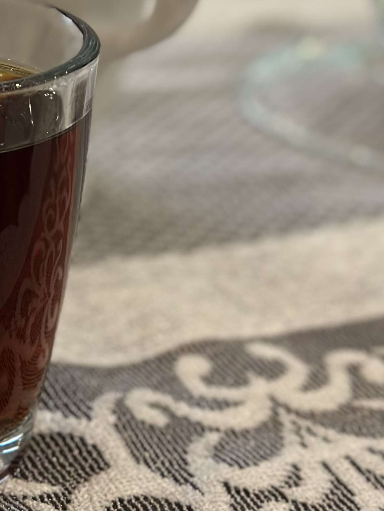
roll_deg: -2.1
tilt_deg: -16.5
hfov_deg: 13.3
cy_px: -30
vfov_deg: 17.4
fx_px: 1627
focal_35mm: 110
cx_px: 34
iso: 250
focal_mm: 6.86
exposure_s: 1/50
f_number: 1.78
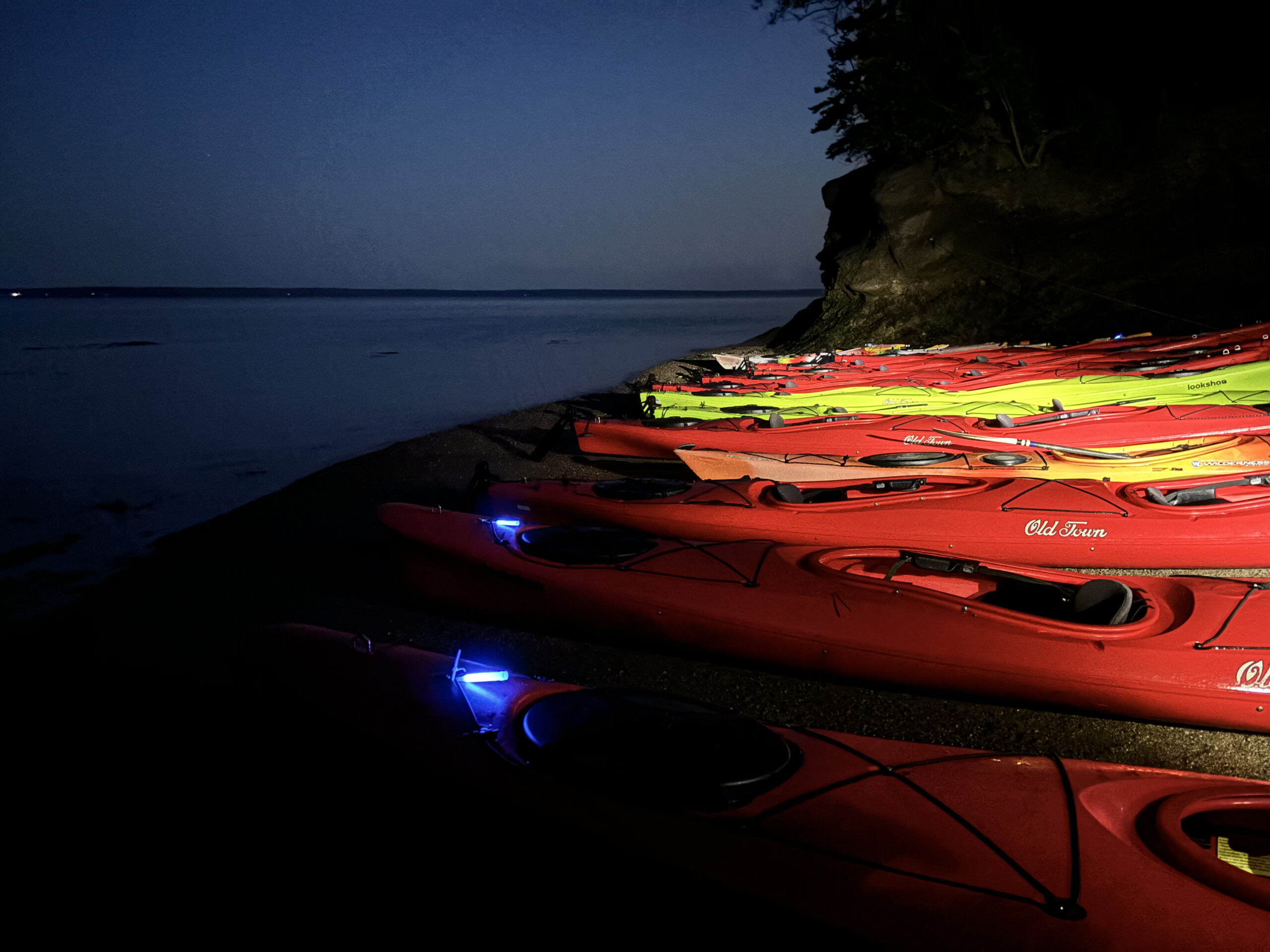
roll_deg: -0.2
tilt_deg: -10.3
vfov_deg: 53.1
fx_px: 954
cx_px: 635
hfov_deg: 67.3
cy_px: 476
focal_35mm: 26
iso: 8000
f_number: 1.6
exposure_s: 1/5
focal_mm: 5.96
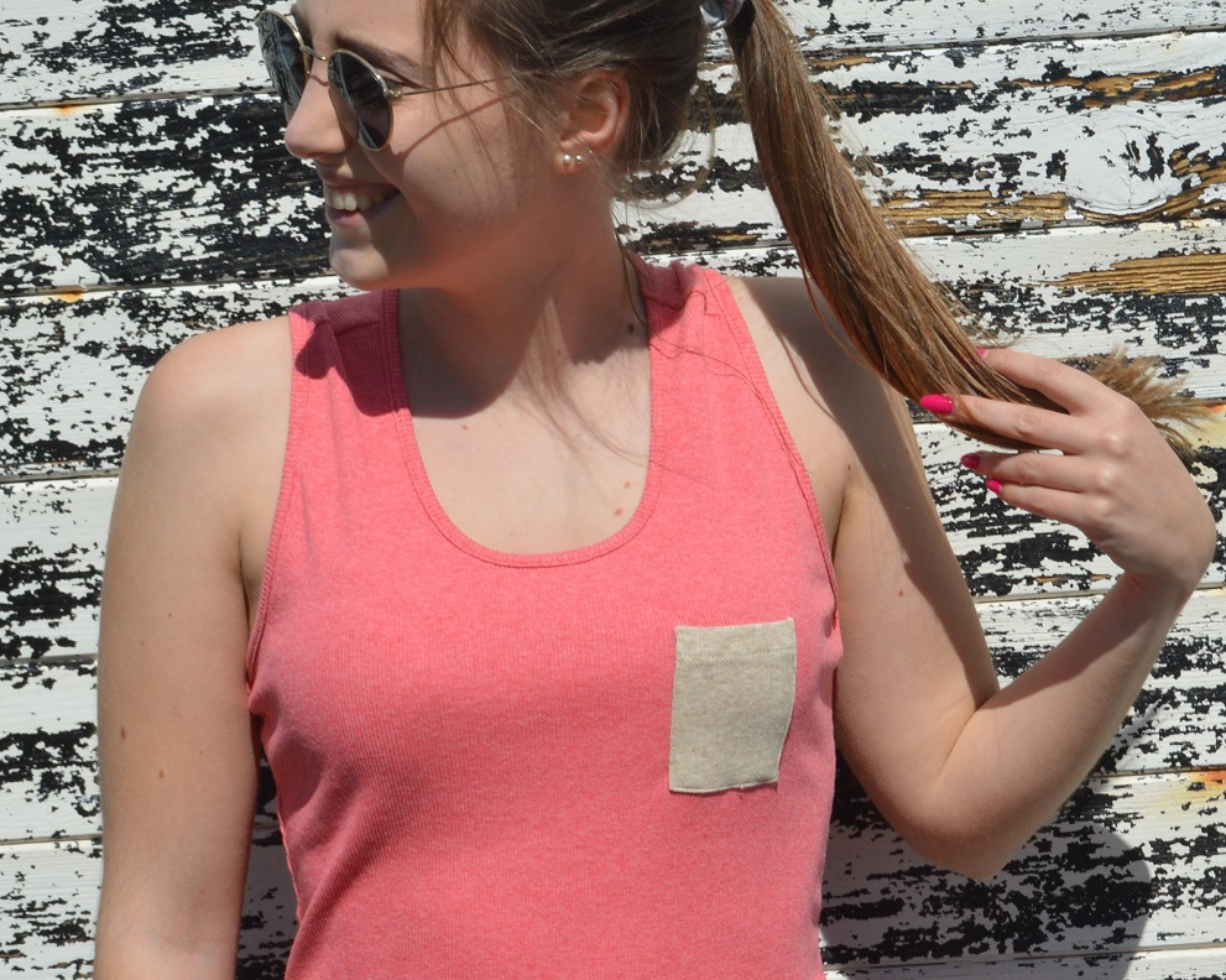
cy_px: 697
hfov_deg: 25.5
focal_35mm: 75
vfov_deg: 20.4
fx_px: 2710
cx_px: 616
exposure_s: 1/320
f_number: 9
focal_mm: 35
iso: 100
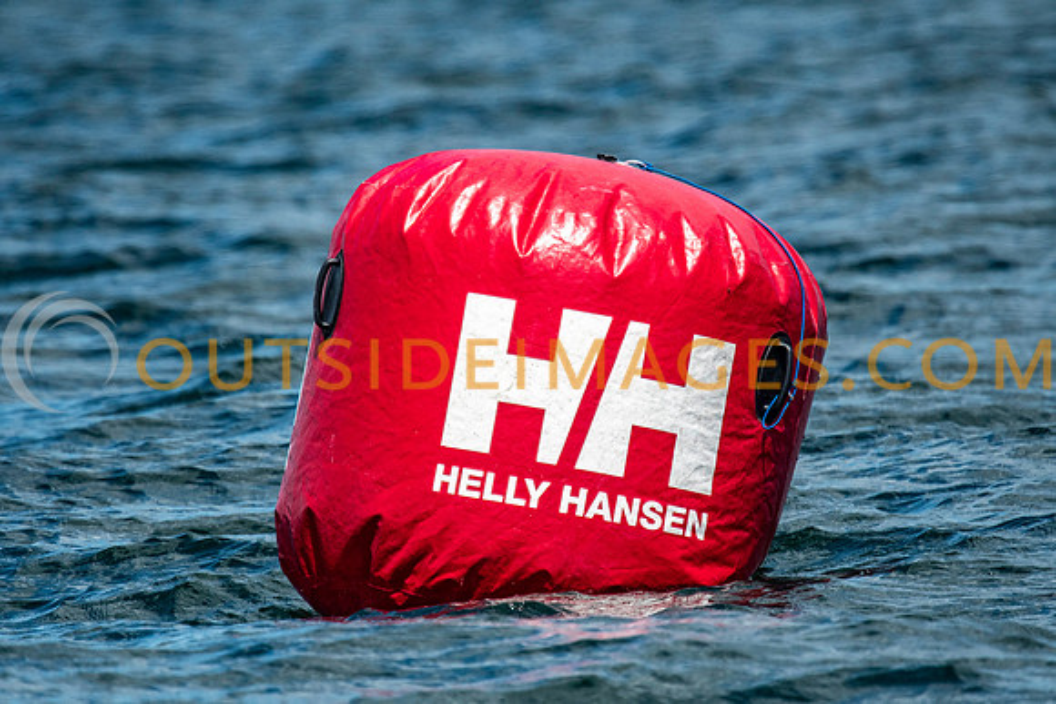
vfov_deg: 2.2
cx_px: 528
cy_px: 352
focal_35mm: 630
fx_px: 18483
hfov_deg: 3.3
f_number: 5.6
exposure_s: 1/5000
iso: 500
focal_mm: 420
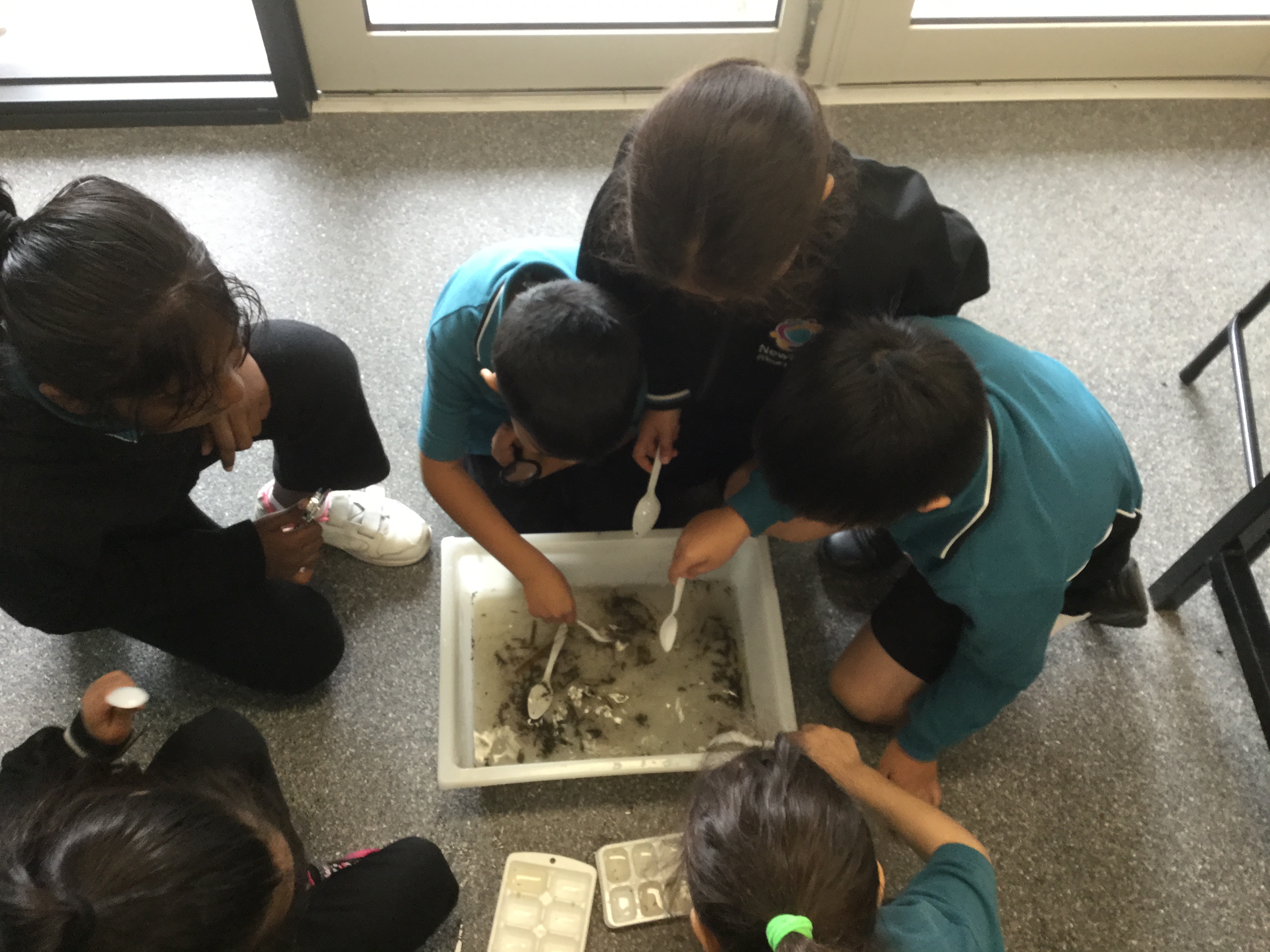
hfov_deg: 58.4
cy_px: 476
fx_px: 1137
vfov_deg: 45.4
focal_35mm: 31
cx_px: 635
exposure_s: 1/33
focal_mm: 3.3
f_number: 2.4
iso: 100
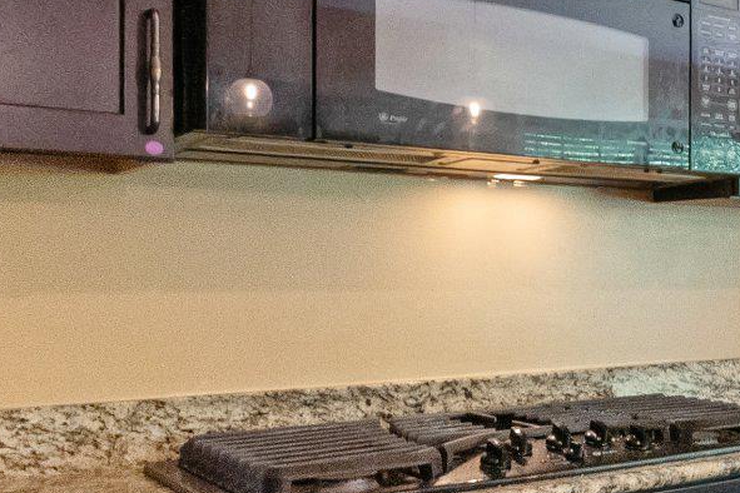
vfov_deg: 25.9
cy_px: 322
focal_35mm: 52
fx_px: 1069
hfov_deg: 29.3
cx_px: 1007
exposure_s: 1/30
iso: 2500
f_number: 8
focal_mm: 10
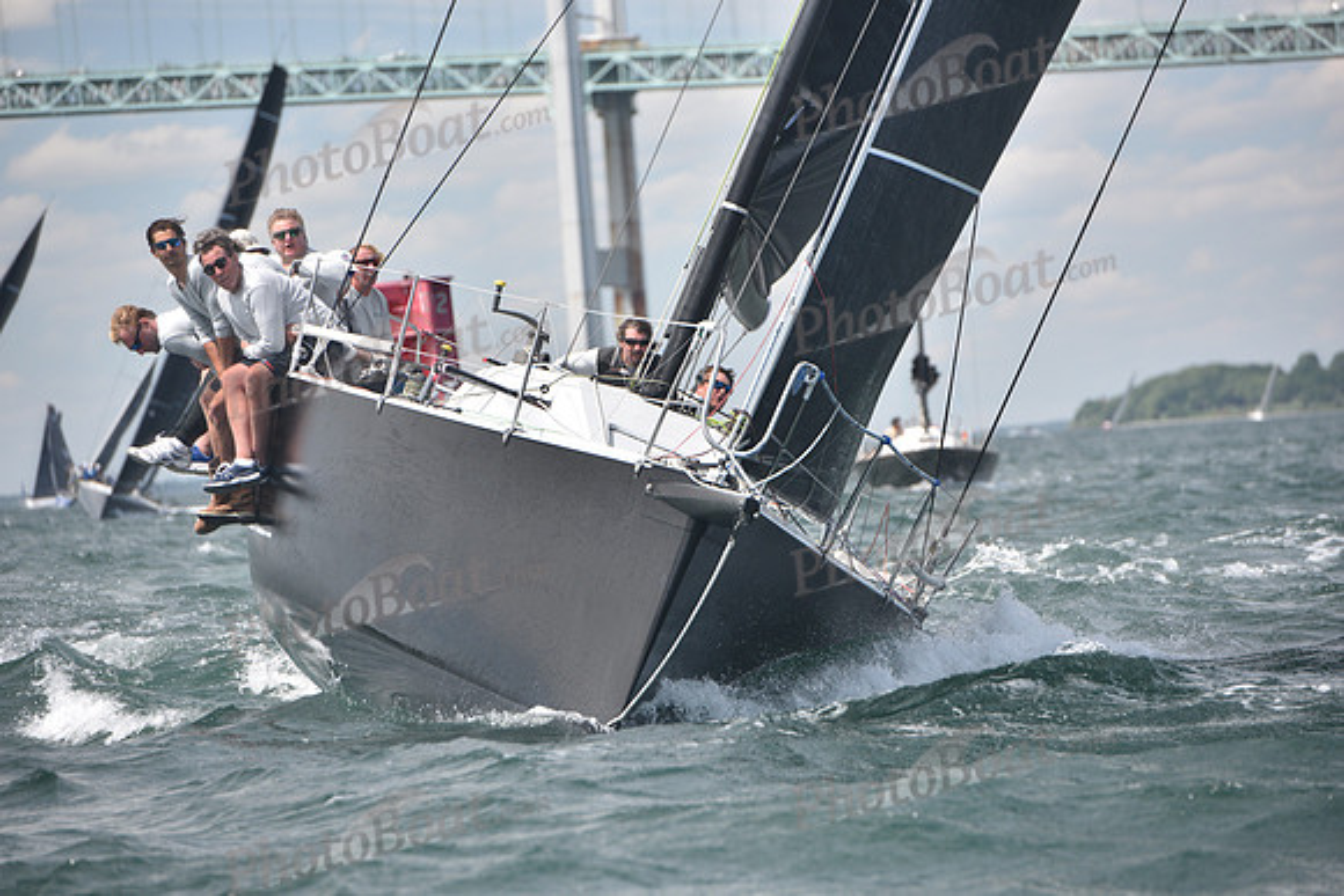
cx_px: 672
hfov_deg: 10.3
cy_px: 448
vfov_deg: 6.9
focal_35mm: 200
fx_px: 7468
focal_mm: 200
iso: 320
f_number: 5
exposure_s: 1/800
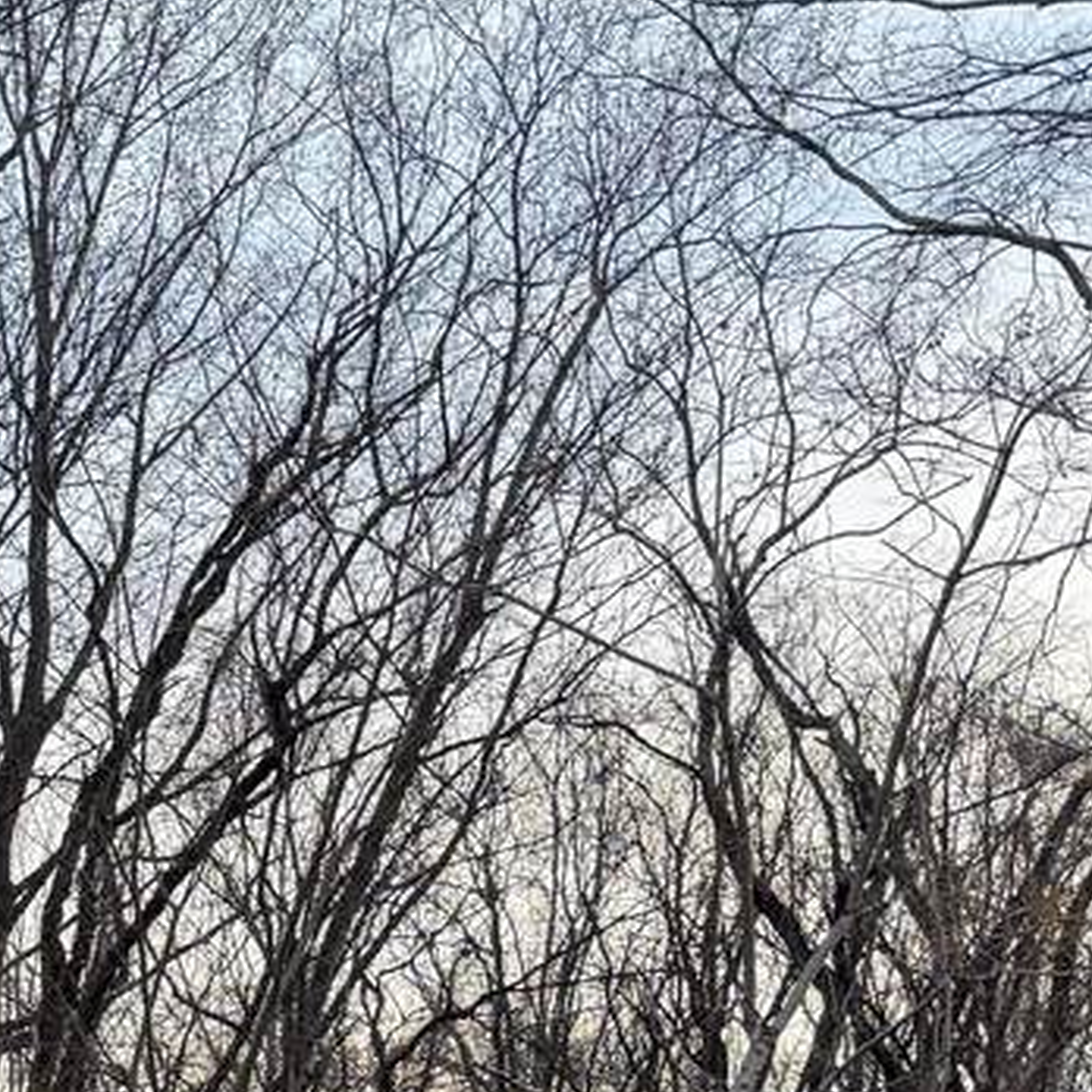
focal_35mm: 78
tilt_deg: -3.5
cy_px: 1487
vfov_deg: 20.0
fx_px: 2784
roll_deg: -0.7
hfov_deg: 18.9
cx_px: -646
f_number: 1.78
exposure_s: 1/277
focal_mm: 6.76
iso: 100
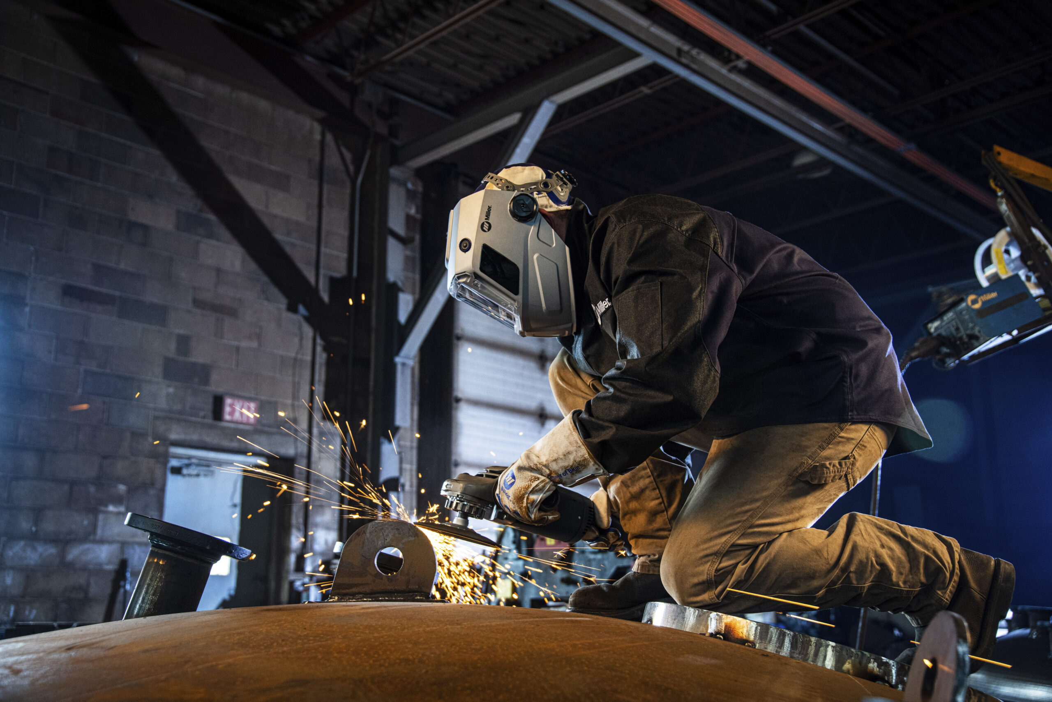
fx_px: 1110
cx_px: 526
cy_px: 351
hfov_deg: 50.7
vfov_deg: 35.1
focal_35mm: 38
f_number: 4
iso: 1000
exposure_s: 1/80
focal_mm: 38
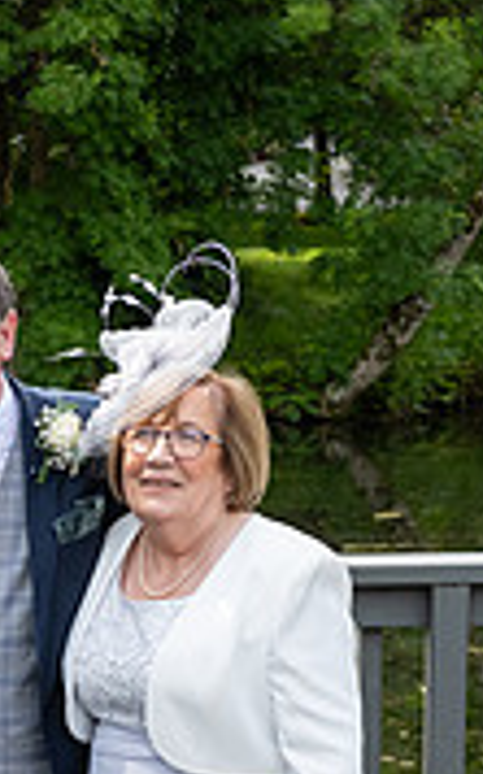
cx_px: -109
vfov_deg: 14.1
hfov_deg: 8.9
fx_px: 3080
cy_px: 767
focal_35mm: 146
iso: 320
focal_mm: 44
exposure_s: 1/500
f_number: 5.6
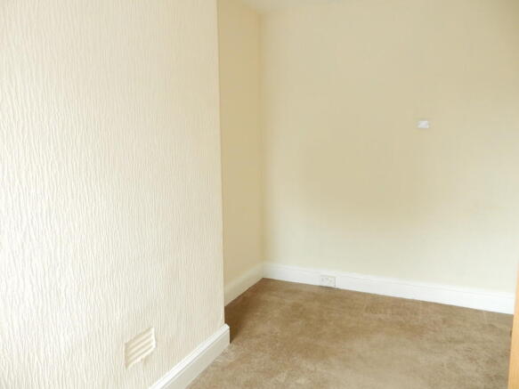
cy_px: 194
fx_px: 375
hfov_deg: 69.4
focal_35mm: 25
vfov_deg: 54.9
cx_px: 260
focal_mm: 4.5
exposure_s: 1/30
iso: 200
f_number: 3.7
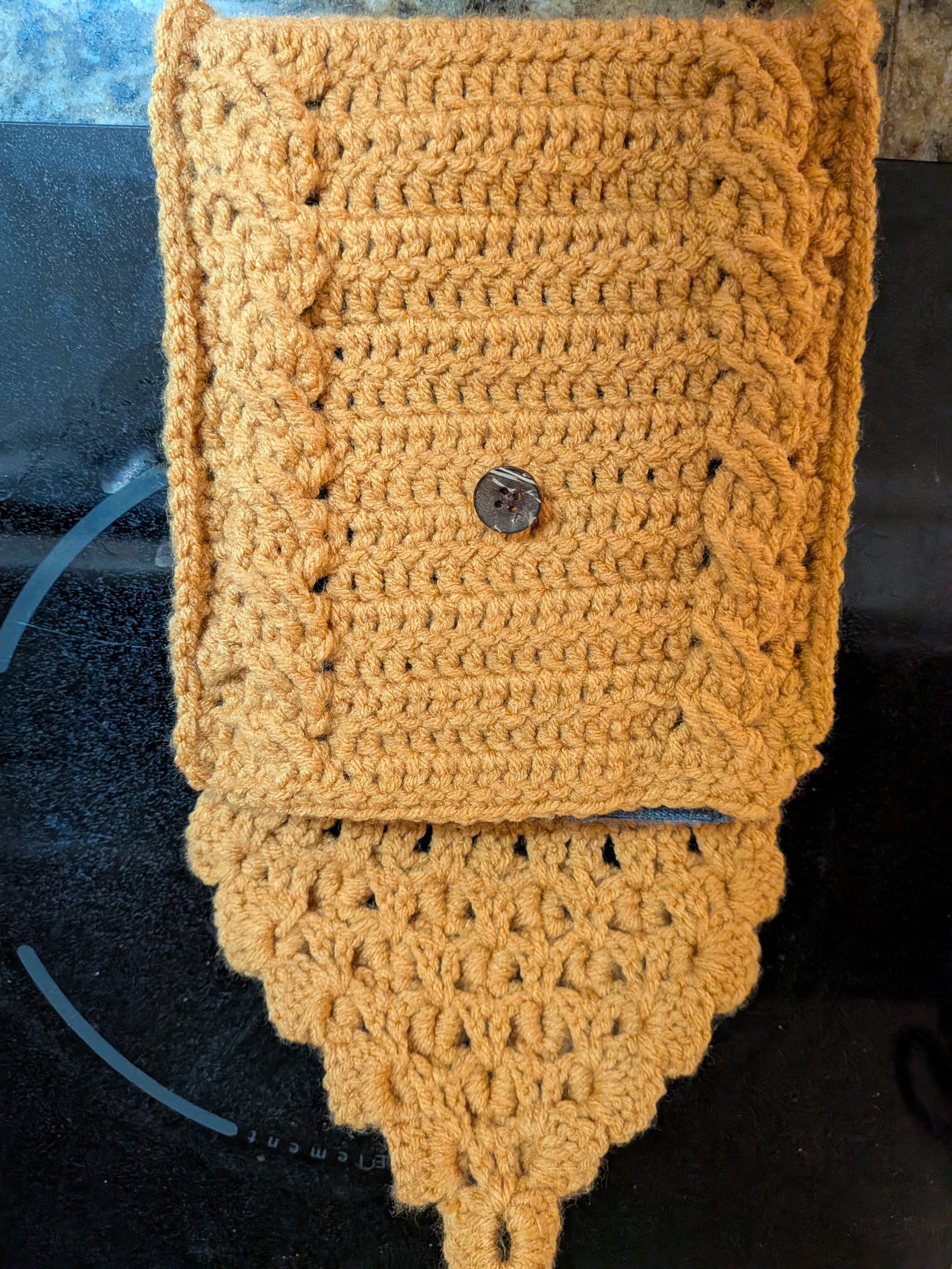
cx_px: 476
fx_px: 880
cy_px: 634
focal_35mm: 24
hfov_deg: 56.8
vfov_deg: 71.6
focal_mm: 4.53
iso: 2163
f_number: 1.7
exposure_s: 1/120
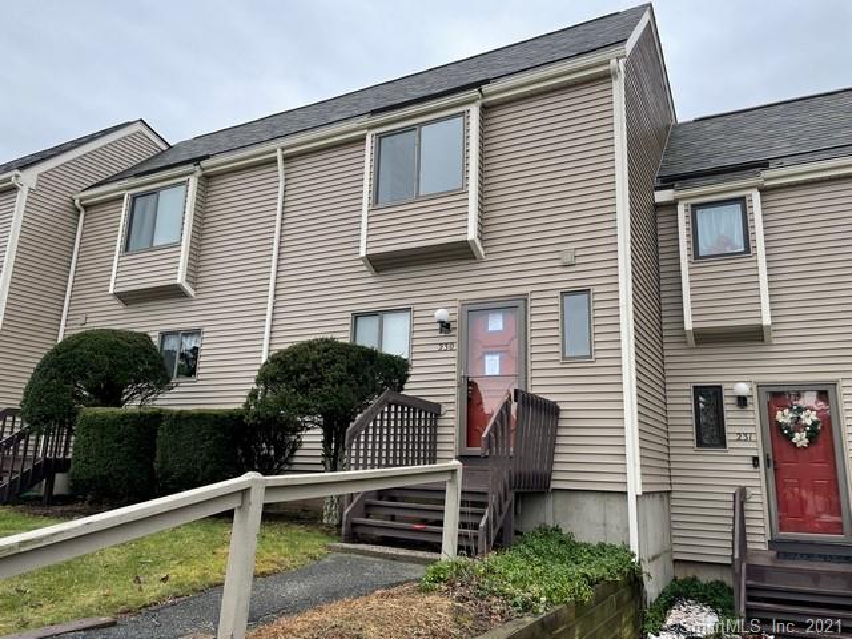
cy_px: 320
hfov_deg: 67.3
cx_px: 426
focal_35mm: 26
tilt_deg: +14.6
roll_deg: -1.9
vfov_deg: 53.1
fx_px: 640
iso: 32
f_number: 1.6
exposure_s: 1/337
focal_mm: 4.2
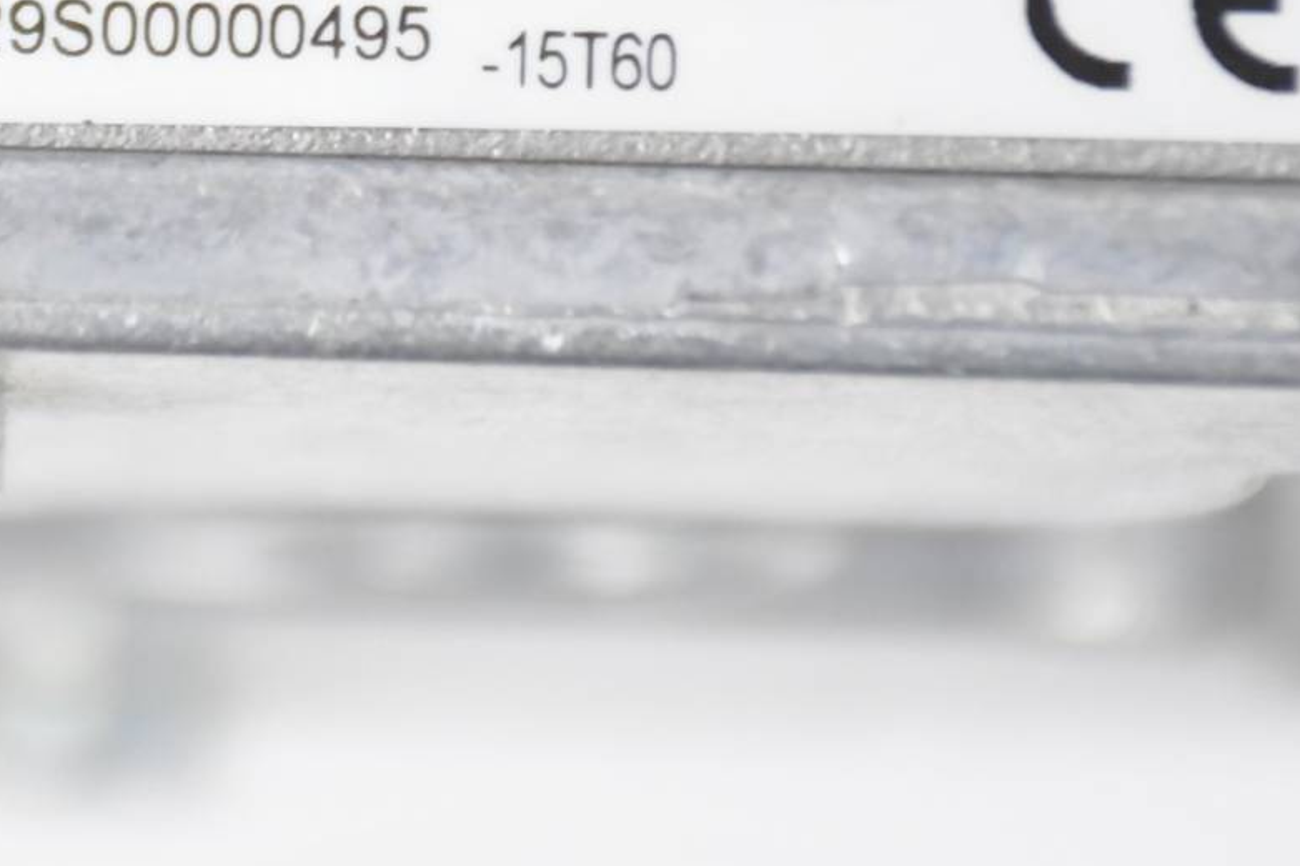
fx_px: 20971
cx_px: 188
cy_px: -32
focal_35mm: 581
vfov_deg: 2.4
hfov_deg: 3.5
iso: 4000
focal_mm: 140
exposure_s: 1/250
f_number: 5.6
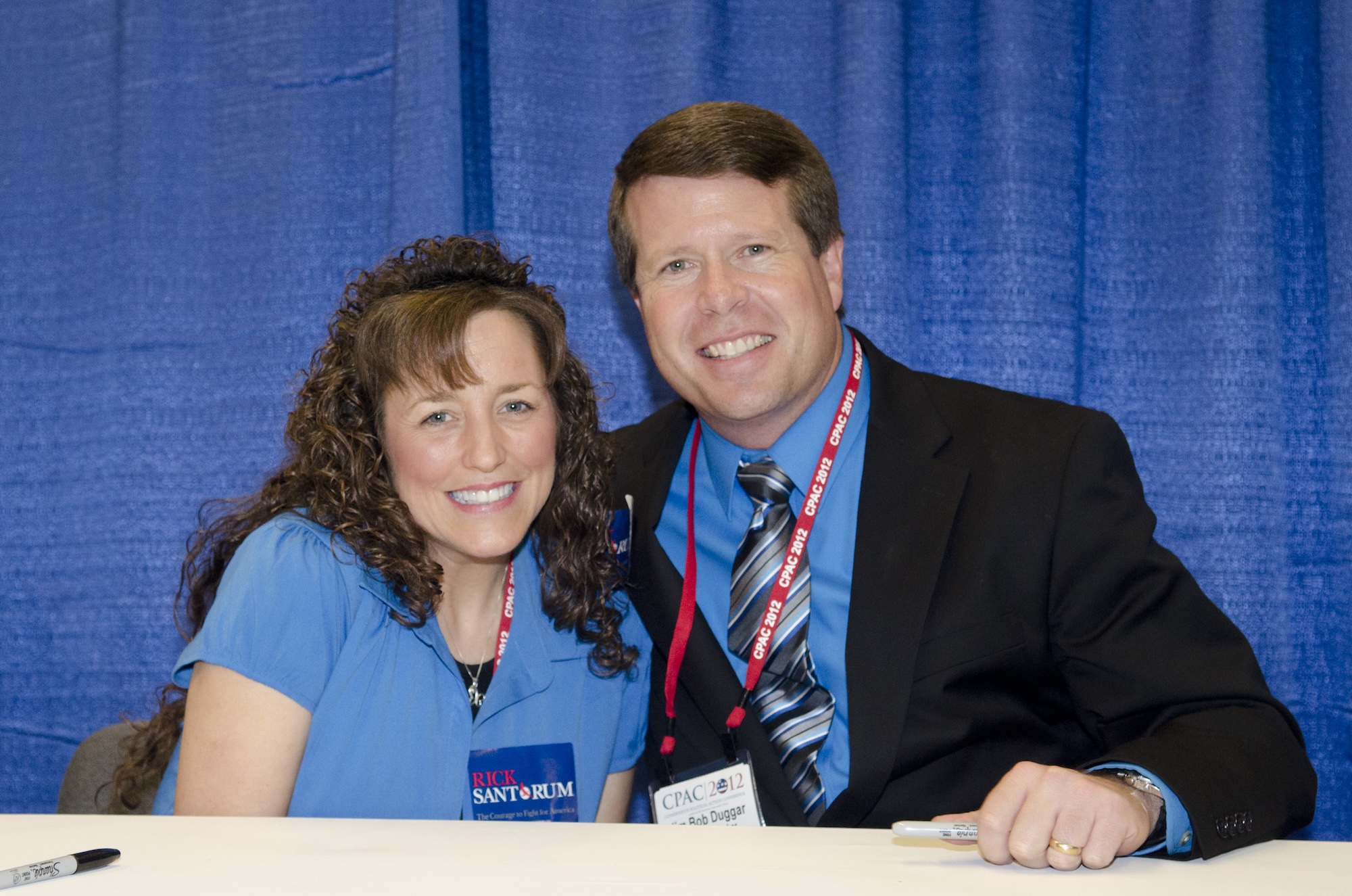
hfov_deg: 35.1
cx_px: 676
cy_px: 448
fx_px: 2136
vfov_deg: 23.7
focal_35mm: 57
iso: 800
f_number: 4
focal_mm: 38
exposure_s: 1/100
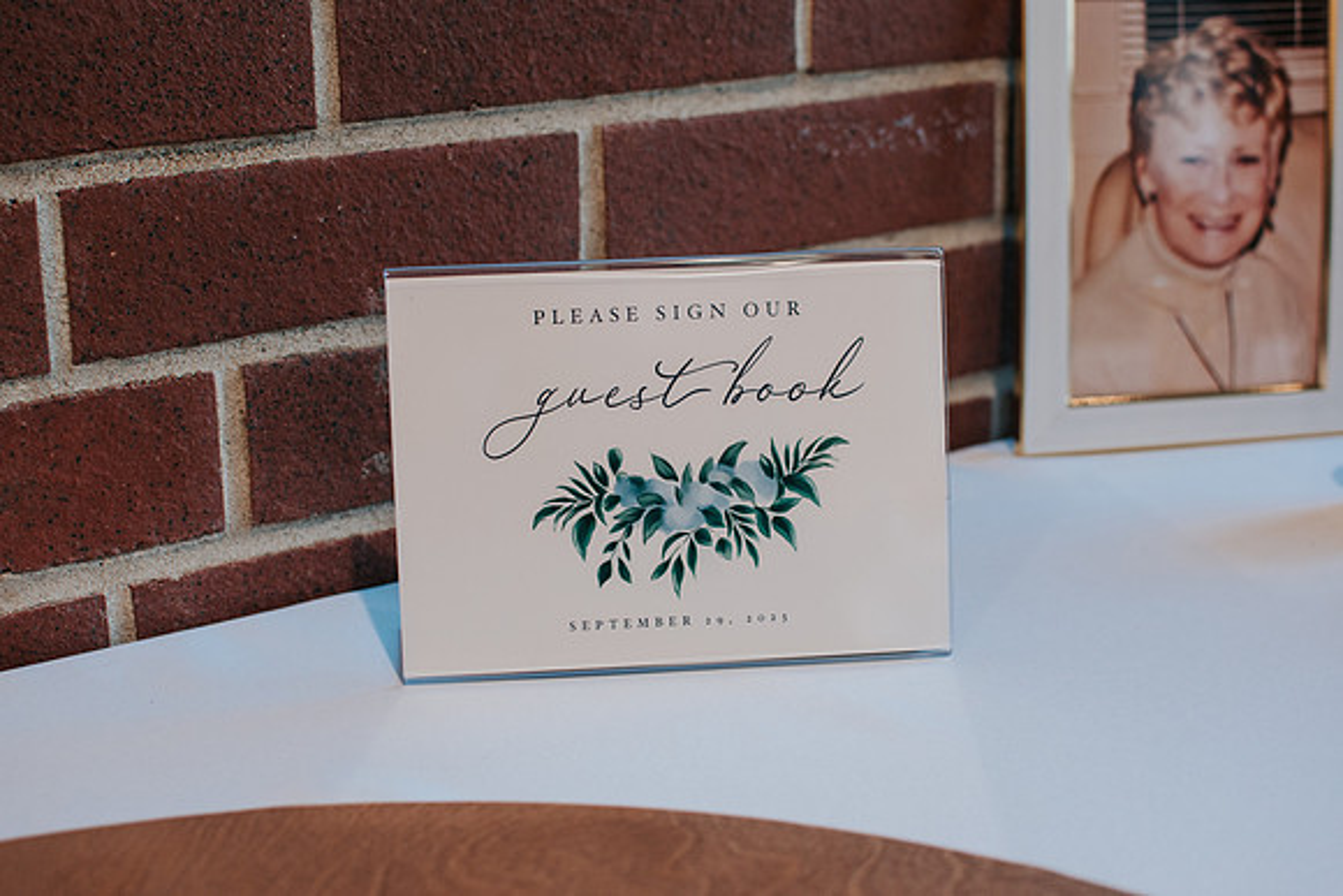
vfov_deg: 25.8
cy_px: 448
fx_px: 1959
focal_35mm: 52
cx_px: 672
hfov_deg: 37.8
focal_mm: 35
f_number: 3.2
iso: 400
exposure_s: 1/200
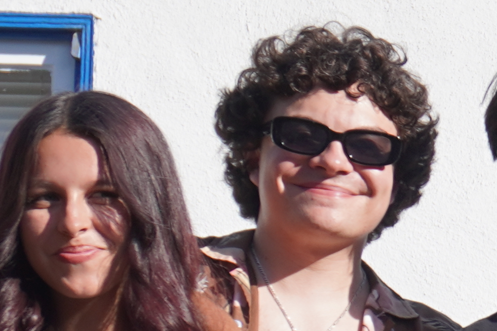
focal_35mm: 257
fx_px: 3548
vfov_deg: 5.3
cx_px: 824
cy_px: 629
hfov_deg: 7.8
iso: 100
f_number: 4.5
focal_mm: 28
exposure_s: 1/500
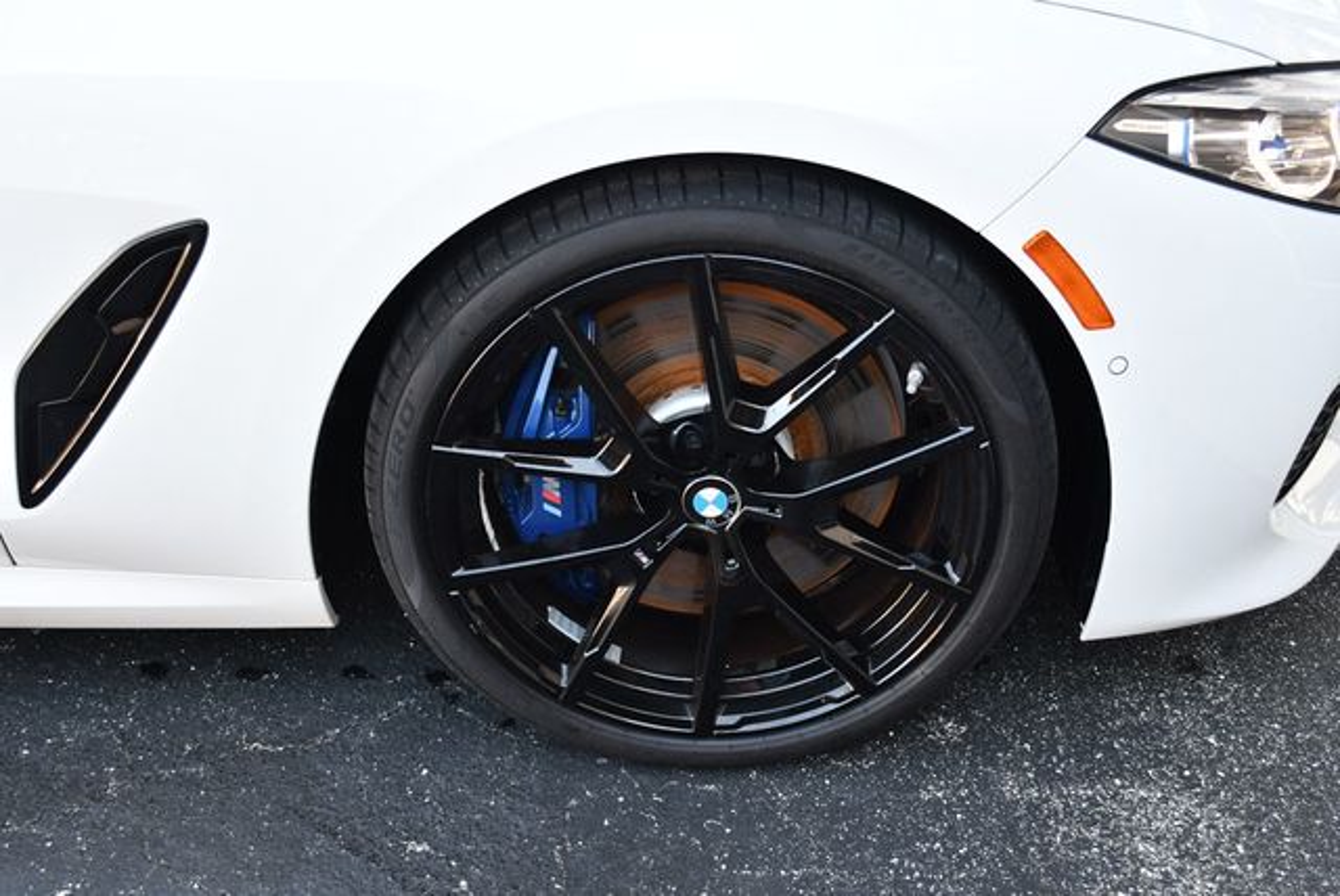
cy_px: 448
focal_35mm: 40
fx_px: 1490
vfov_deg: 33.5
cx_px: 670
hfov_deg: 48.4
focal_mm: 20
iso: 640
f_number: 3.8
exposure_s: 1/250
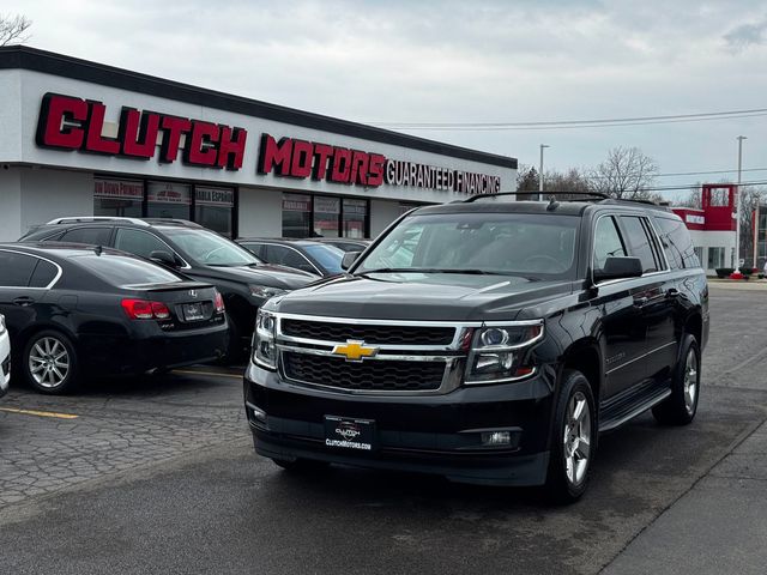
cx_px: 384
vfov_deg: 30.3
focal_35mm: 48
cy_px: 288
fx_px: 1064
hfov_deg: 39.7
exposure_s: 1/1287
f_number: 1.78
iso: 64
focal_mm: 6.76
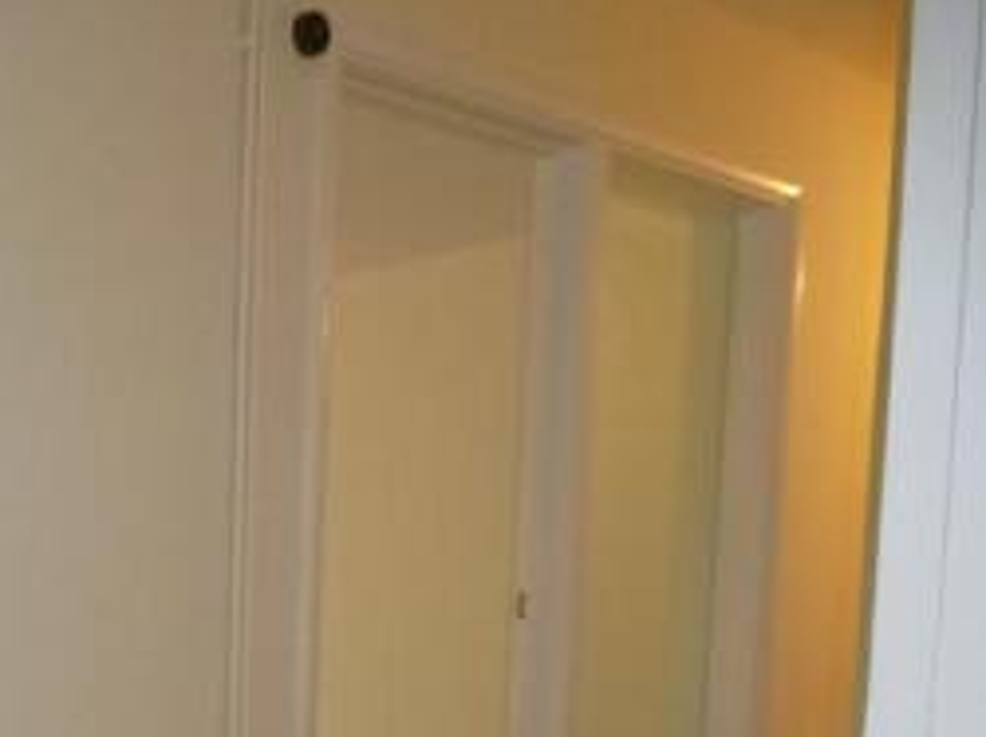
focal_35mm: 56
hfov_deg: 30.2
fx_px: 1594
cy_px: 849
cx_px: -144
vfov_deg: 24.0
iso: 400
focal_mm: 4.3
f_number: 3.3
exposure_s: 1/60
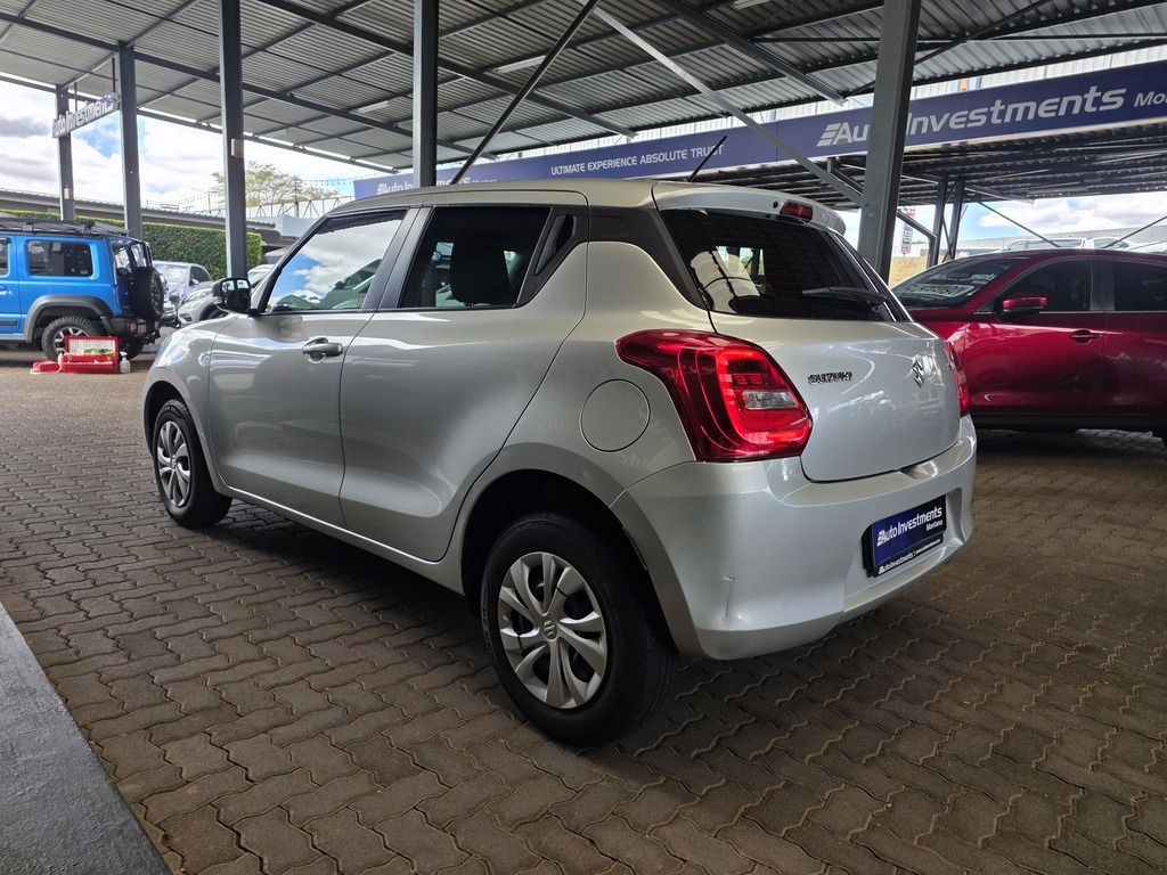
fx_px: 775
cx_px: 584
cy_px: 438
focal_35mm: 23
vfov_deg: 58.9
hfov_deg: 73.9
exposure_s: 1/359
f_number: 1.7
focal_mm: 6.25
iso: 40
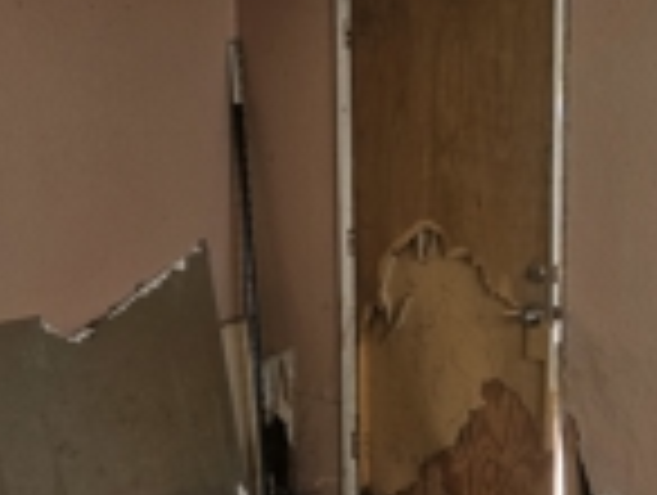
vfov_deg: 23.4
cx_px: 441
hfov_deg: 30.4
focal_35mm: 63
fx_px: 1198
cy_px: 243
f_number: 1.8
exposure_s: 1/120
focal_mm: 5.4
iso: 40
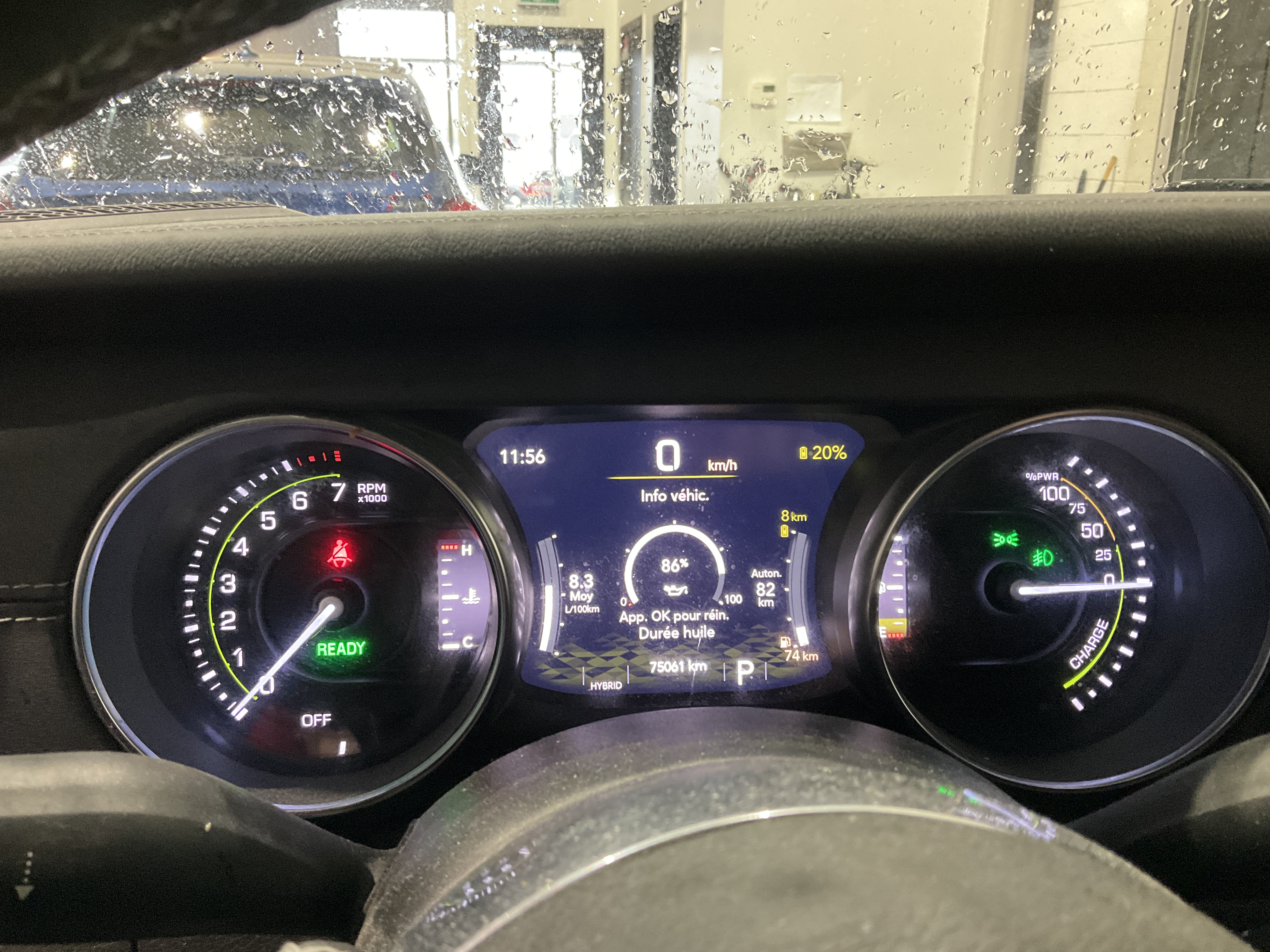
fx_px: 1064
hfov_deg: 61.7
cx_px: 635
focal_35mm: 29
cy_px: 476
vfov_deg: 48.2
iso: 250
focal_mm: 3
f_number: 1.8
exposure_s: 1/56
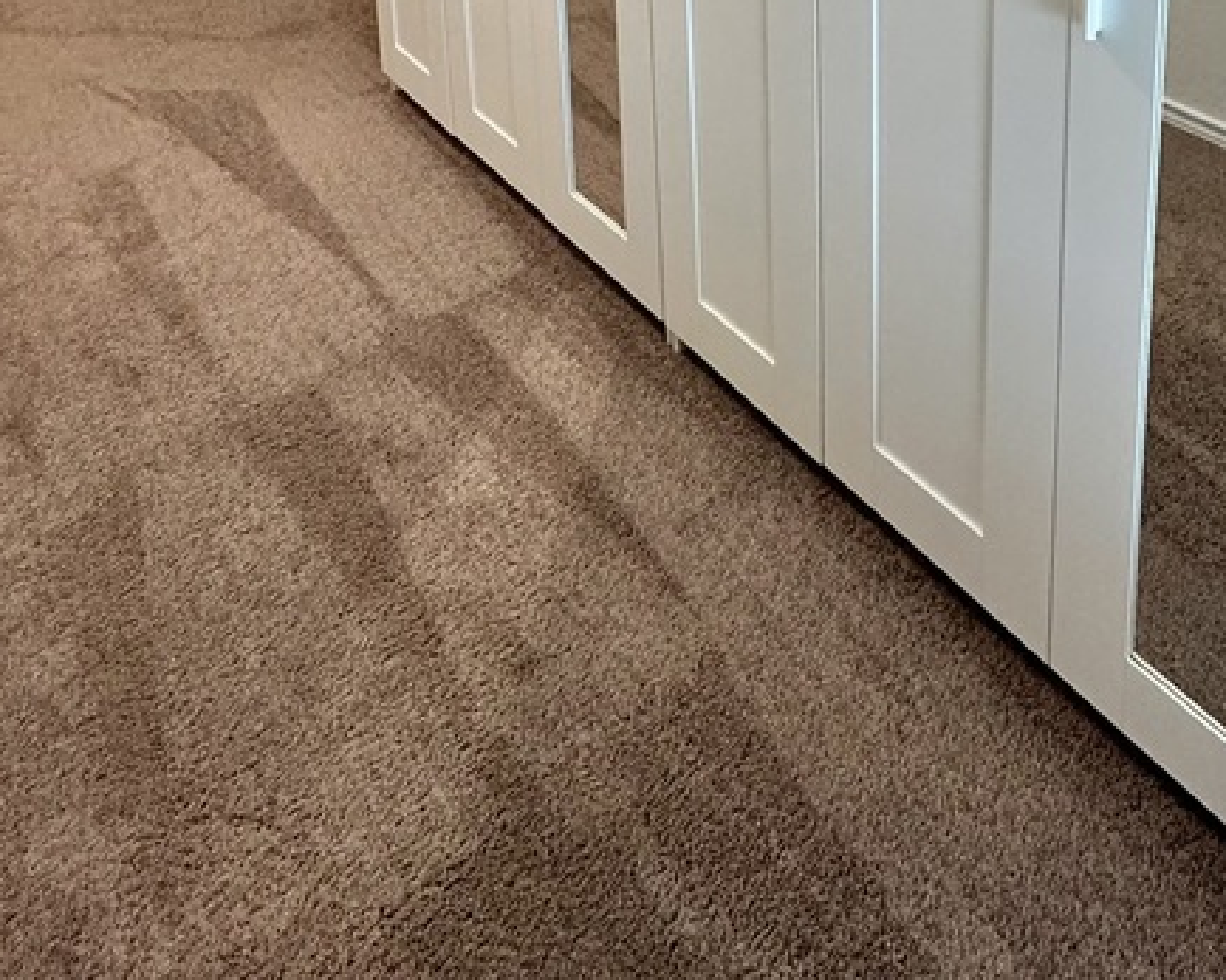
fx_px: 1233
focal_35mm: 34
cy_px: -251
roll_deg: -0.5
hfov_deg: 52.3
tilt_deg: -9.3
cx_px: 768
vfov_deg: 33.4
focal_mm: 2.22
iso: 250
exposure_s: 1/120
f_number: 2.2
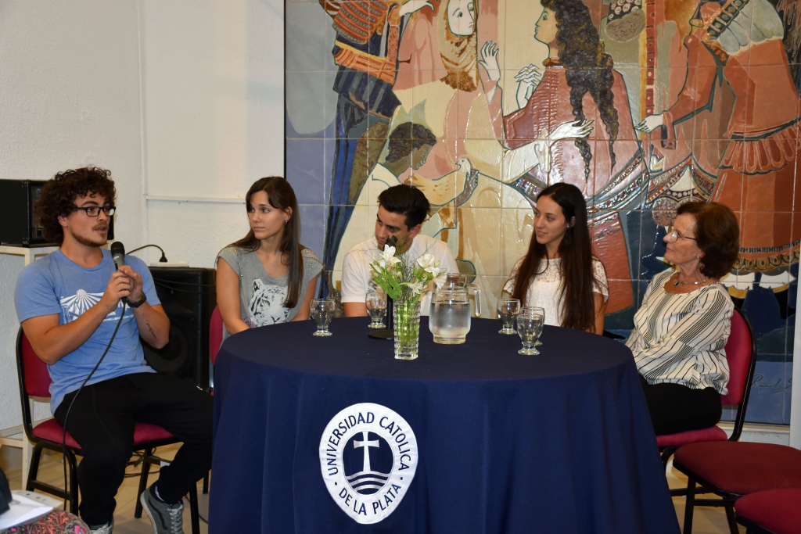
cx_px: 400
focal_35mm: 48
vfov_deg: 28.1
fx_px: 1068
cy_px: 267
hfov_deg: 41.1
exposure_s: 1/60
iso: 500
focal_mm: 32
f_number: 4
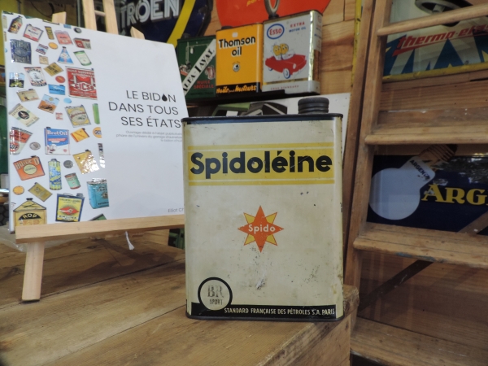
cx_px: 244
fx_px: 338
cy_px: 183
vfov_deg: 56.8
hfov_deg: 71.6
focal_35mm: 24
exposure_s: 1/30
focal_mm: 4.3
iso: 320
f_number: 3
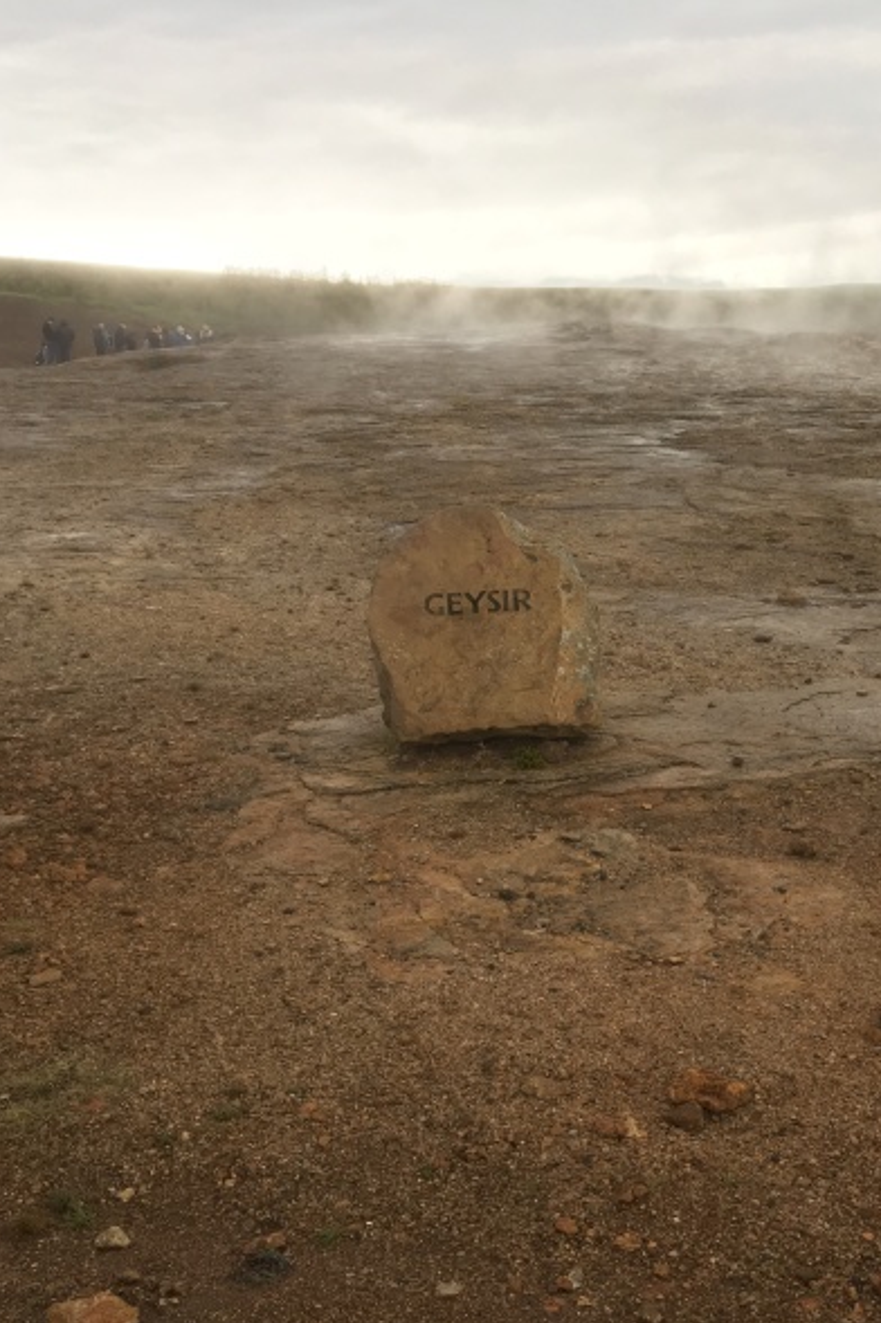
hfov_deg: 31.6
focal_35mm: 41
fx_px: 1507
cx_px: 719
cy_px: 656
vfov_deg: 47.4
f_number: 2.2
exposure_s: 1/100
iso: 40
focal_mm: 4.15
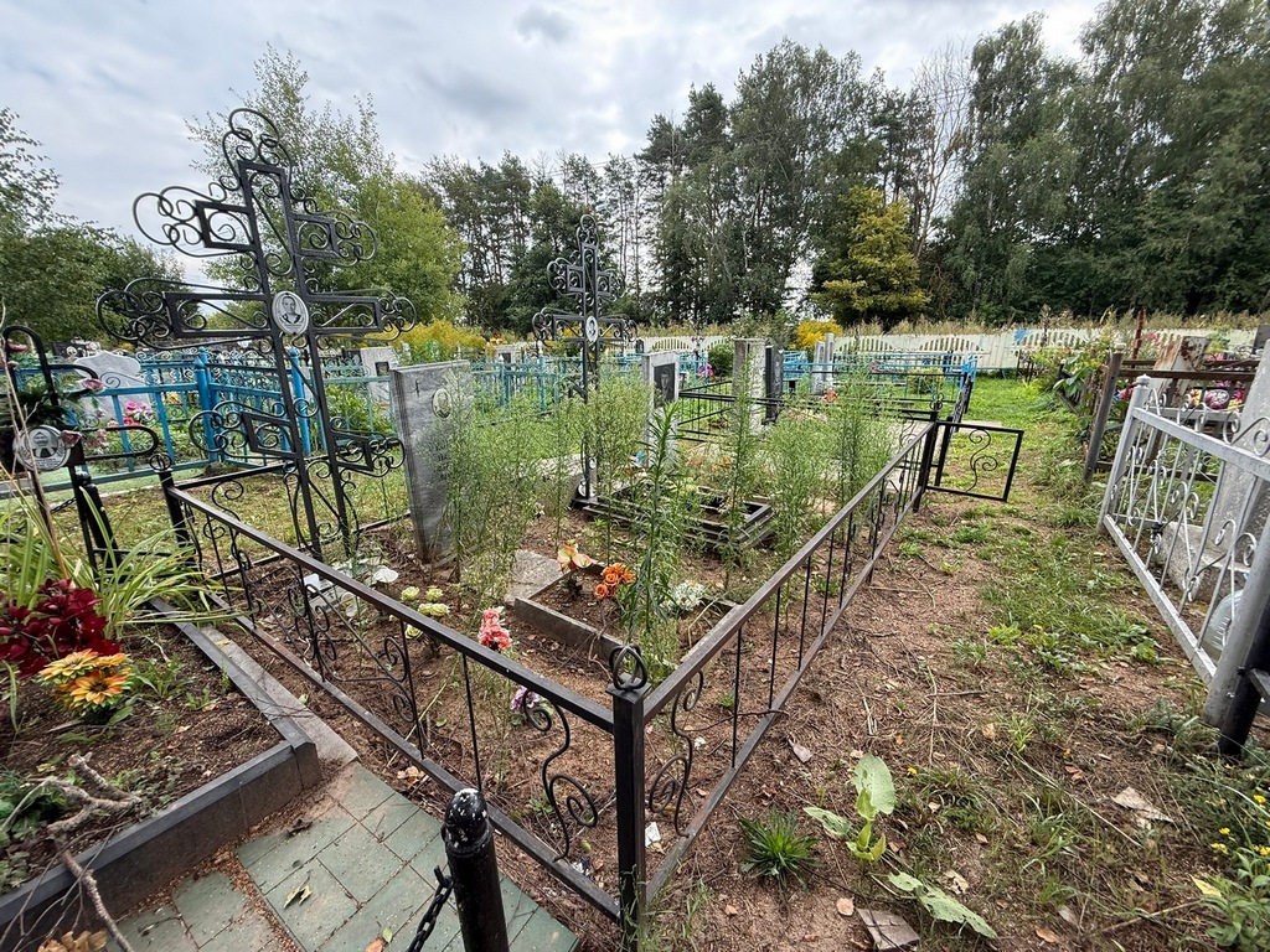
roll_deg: +0.2
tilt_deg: -16.4
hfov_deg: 102.1
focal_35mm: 14
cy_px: 476
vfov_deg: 85.7
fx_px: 514
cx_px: 635
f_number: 2.2
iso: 50
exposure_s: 1/257
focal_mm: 2.22
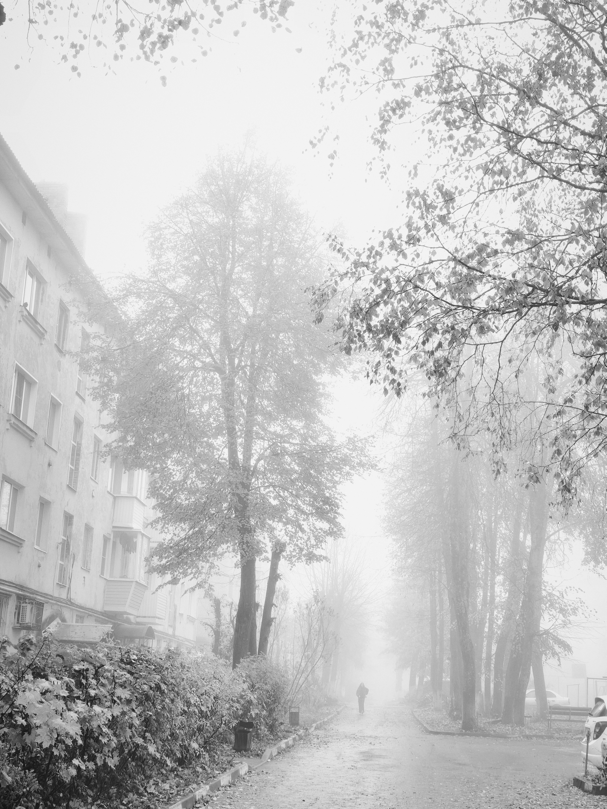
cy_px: 404
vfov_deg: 41.2
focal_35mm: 46
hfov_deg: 31.5
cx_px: 304
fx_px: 1075
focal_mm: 6.19
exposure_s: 1/100
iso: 80
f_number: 1.65
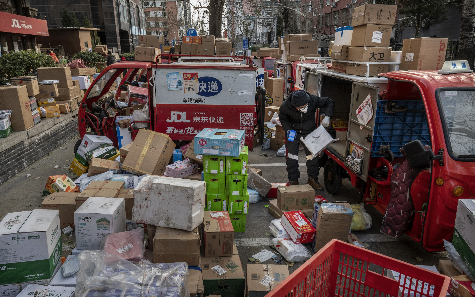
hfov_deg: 70.4
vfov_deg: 47.6
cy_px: 146
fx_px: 337
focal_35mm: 26
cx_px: 233
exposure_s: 1/125
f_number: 10
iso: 1250
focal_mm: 24
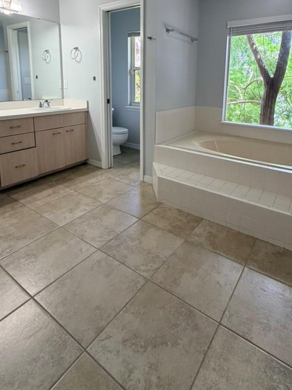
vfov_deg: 75.7
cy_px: 120
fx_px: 236
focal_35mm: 21
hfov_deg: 63.0
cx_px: 171
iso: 160
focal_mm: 2.22
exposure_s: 1/120
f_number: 2.2
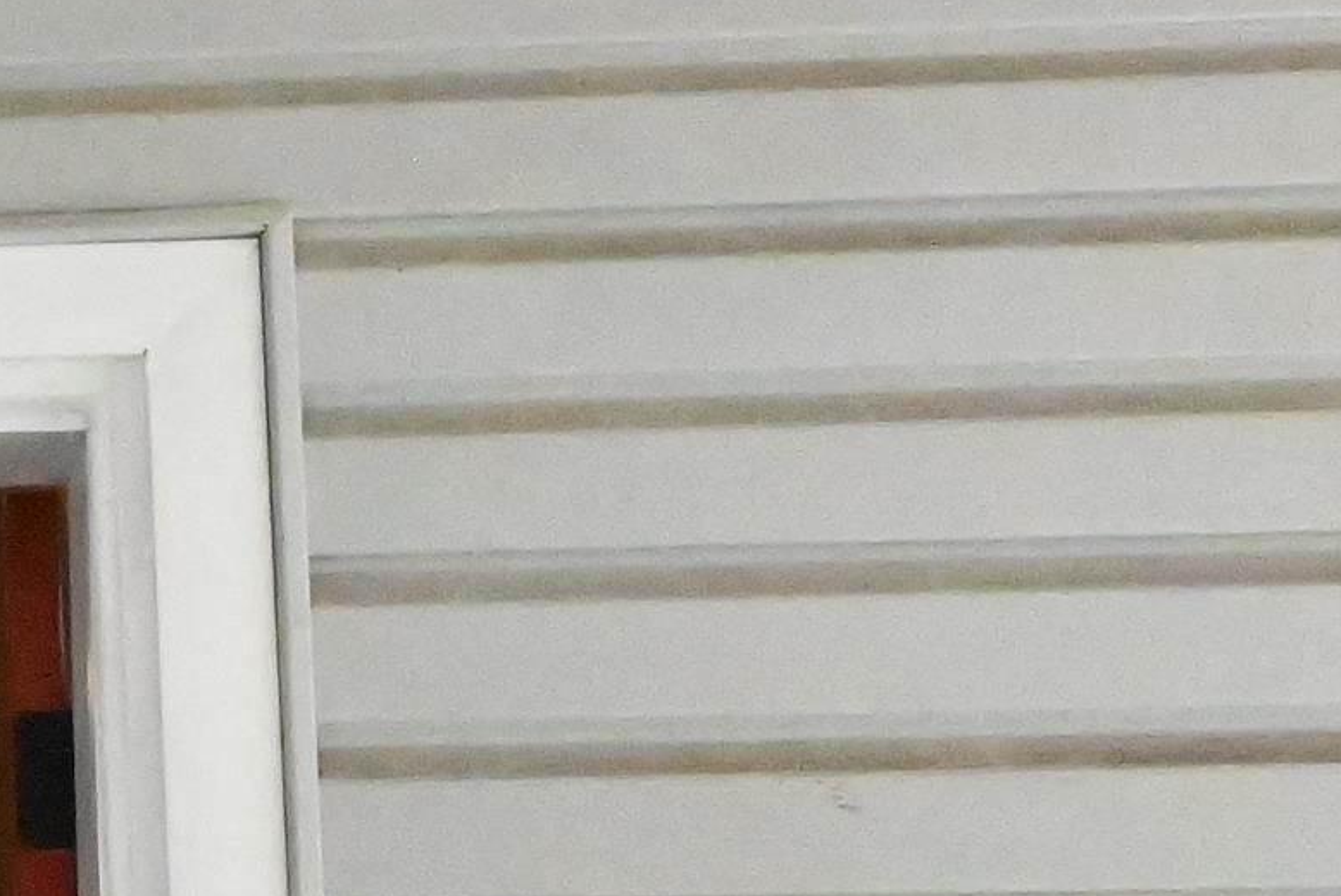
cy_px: 820
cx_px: -614
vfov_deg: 15.5
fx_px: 3243
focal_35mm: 87
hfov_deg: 20.4
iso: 25600
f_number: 16
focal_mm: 15.5
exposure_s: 1/1000
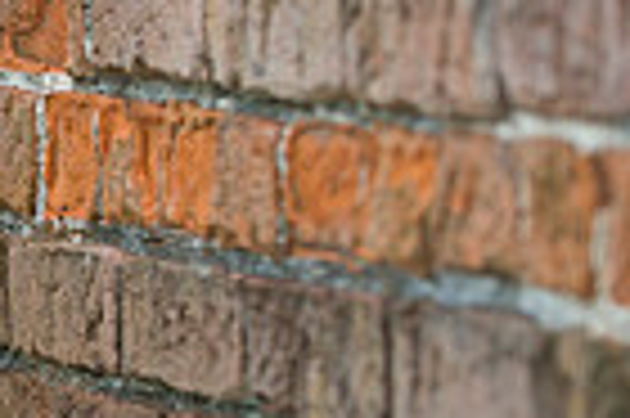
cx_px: -544
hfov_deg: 4.7
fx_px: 7586
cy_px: 139
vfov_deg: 3.2
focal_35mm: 434
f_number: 3.2
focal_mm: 105
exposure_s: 1/250
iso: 400
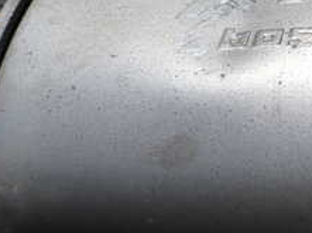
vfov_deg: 21.1
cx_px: 407
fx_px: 612
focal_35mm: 68
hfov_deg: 24.8
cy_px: 23
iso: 100
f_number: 8
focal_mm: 4.5
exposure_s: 1/320
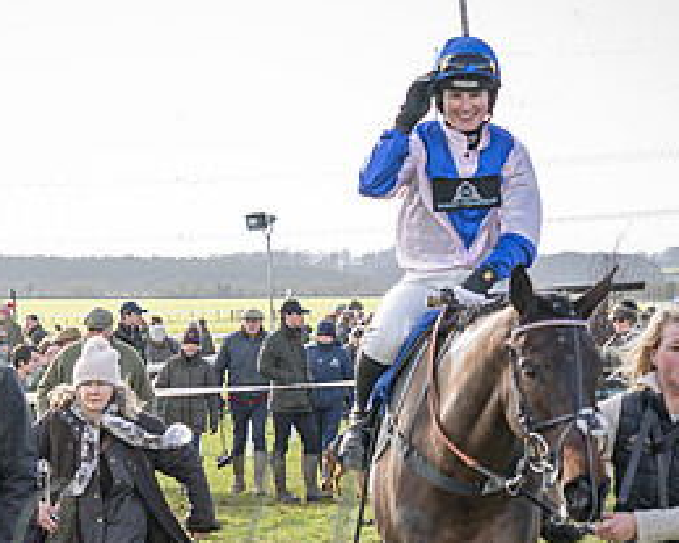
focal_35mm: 168
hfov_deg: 11.5
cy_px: 472
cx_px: 460
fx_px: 3375
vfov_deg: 9.2
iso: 200
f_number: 4
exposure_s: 1/400
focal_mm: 35
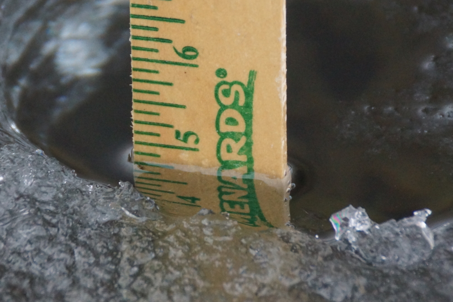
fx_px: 3398
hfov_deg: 7.6
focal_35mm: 270
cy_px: 151
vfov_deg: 5.1
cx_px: 226
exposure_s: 1/200
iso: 1600
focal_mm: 180
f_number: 6.3
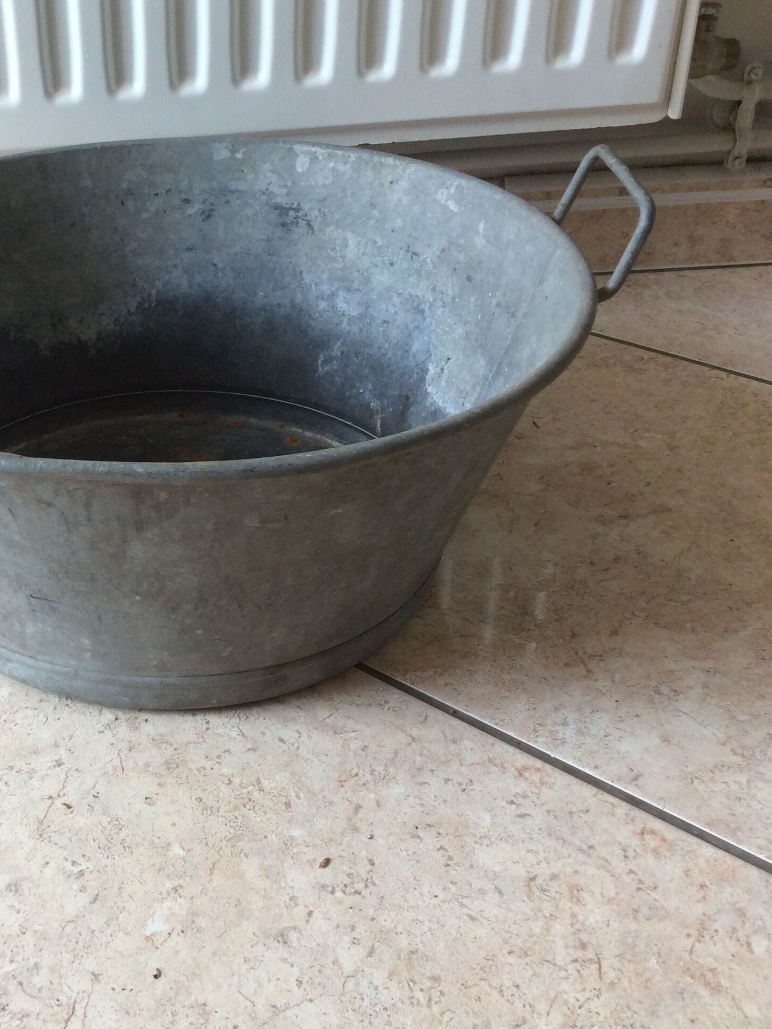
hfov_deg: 32.3
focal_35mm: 43
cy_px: 517
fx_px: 1278
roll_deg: +5.2
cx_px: 114
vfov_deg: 43.8
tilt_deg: -35.8
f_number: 2.4
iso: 50
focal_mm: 3.3
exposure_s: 1/100
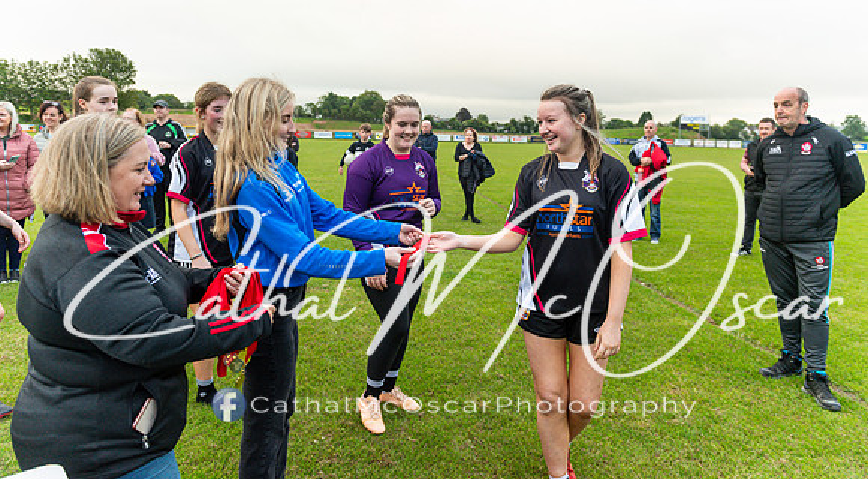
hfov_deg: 73.8
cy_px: 190
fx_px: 578
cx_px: 434
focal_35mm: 25
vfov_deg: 44.7
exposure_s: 1/250
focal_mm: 24
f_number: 2.8
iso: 1100
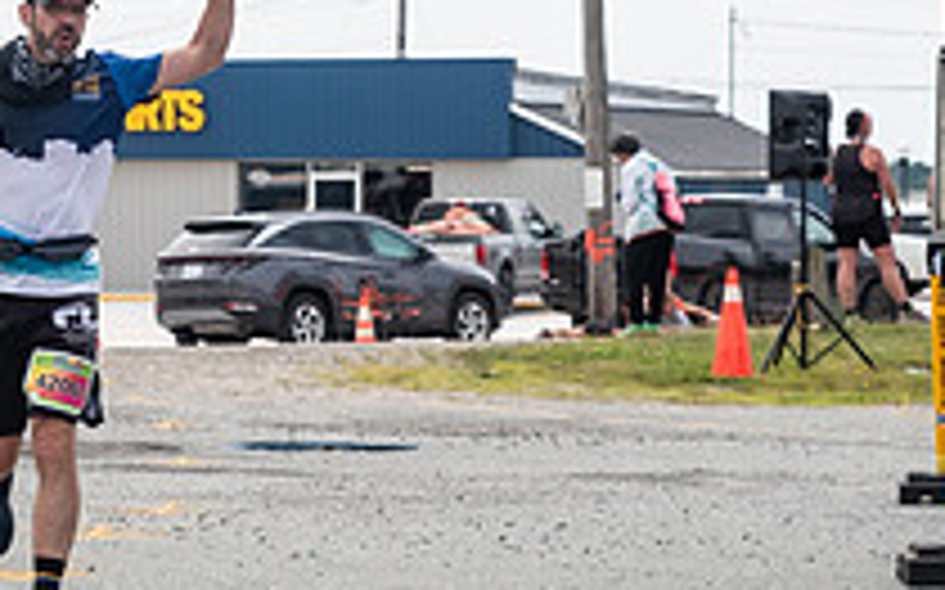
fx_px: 4968
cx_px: -9
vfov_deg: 6.8
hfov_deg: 10.8
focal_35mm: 193
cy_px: 5
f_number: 4
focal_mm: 56
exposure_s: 1/4000
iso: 800
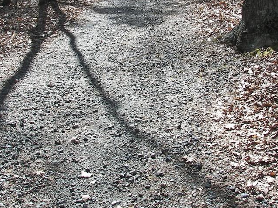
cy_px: 52
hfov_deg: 33.2
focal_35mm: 58
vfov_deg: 24.9
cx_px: 142
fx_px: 466
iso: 50
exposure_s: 1/320
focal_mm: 6
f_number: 2.8
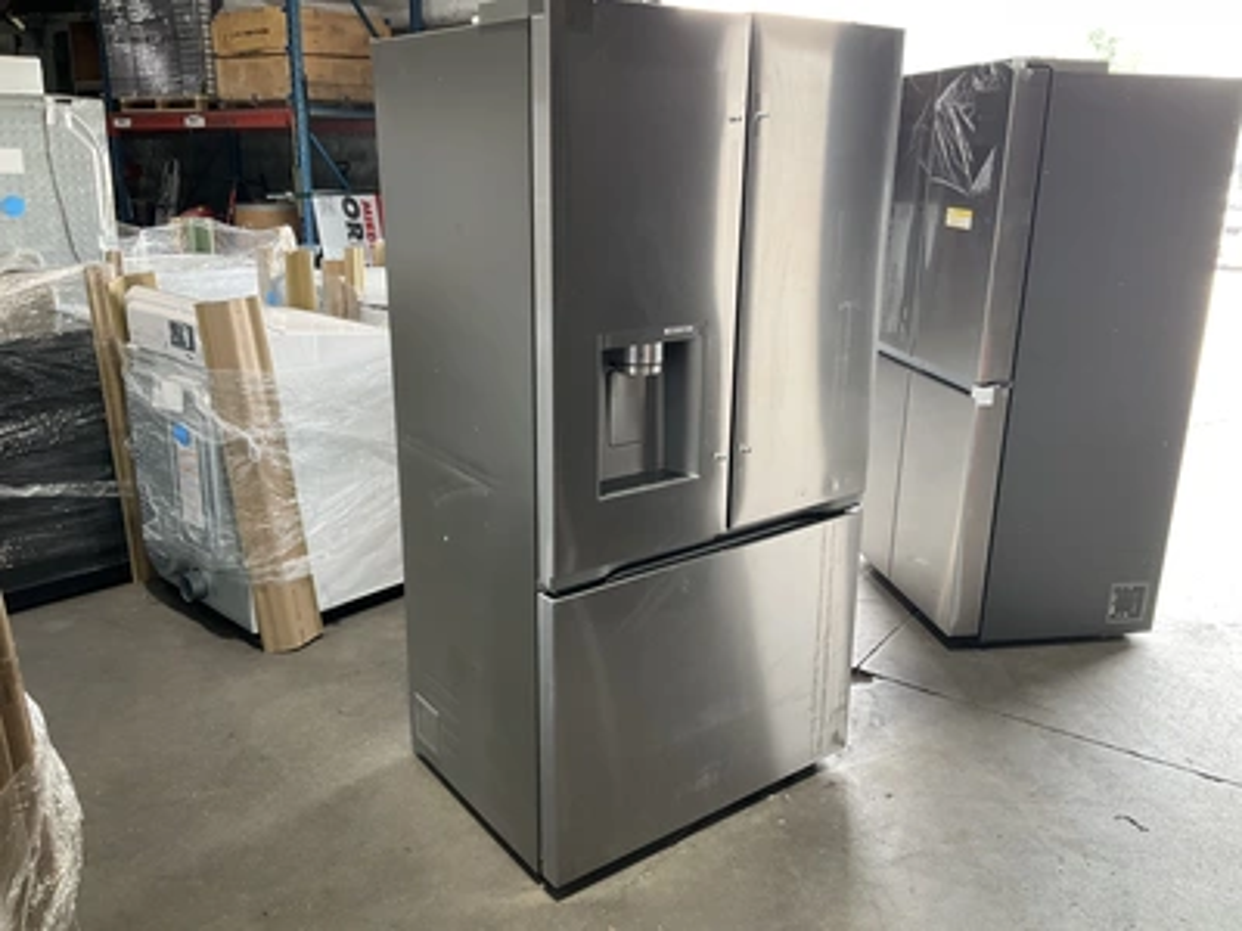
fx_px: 1041
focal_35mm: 29
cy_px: 466
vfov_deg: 48.2
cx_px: 621
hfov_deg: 61.7
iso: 64
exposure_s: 1/61
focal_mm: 3
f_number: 1.8
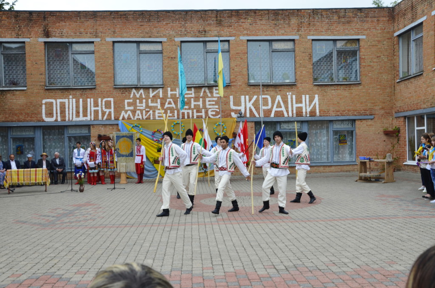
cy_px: 144
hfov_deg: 51.4
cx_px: 218
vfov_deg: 35.3
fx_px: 452
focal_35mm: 38
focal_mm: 25
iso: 200
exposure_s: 1/200
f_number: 7.1
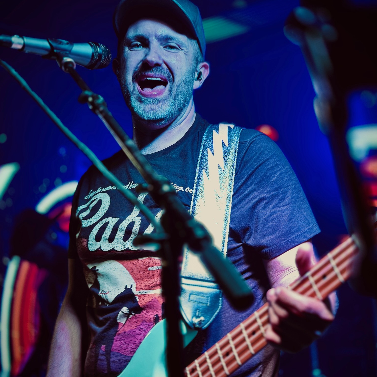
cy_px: 188
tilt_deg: +8.9
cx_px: 189
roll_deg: +2.2
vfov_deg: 30.0
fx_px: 702
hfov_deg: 30.0
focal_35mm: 57
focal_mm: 6.86
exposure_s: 1/60
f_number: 1.78
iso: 80
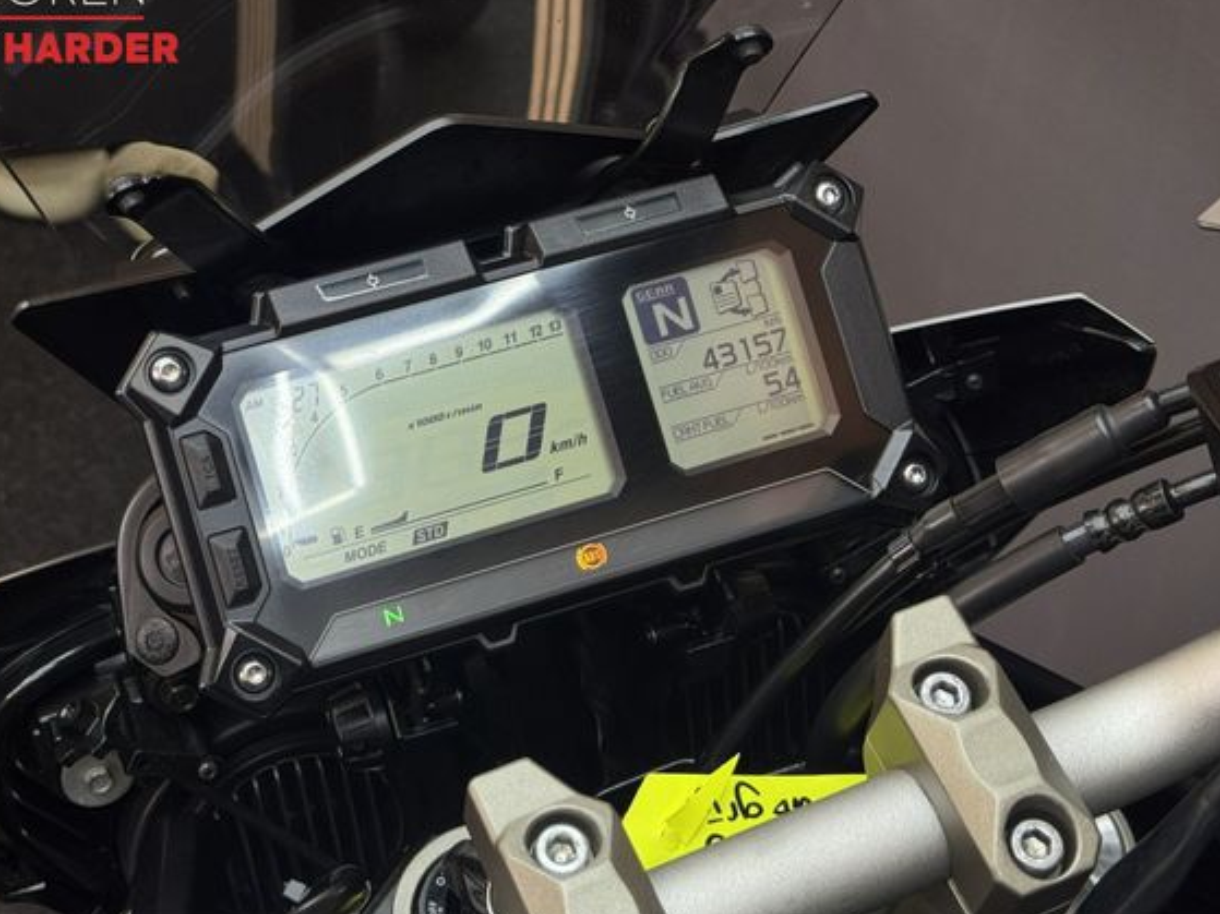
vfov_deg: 26.5
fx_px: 1938
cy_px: 404
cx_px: 528
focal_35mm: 55
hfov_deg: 34.9
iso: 80
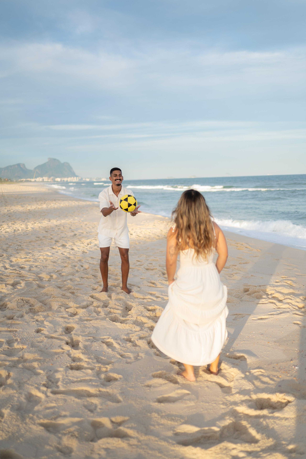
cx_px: 153
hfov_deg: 37.9
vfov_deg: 54.4
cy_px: 230
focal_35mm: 35
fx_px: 446
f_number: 1.4
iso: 64
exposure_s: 1/2000
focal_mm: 35
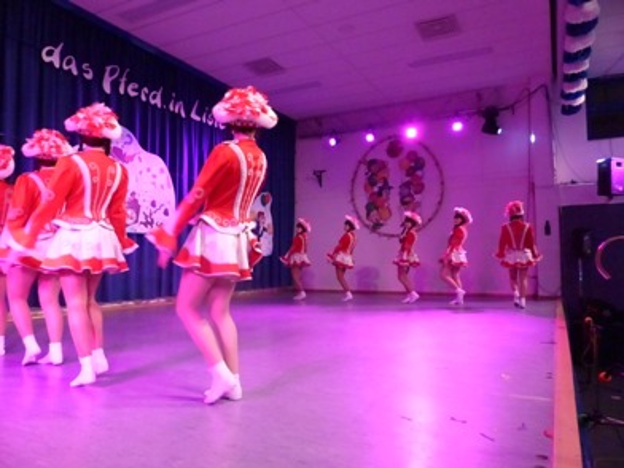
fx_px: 451
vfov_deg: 54.9
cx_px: 312
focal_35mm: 25
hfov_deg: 69.4
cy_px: 234
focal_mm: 4.5
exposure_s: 1/80
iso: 1600
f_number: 2.8
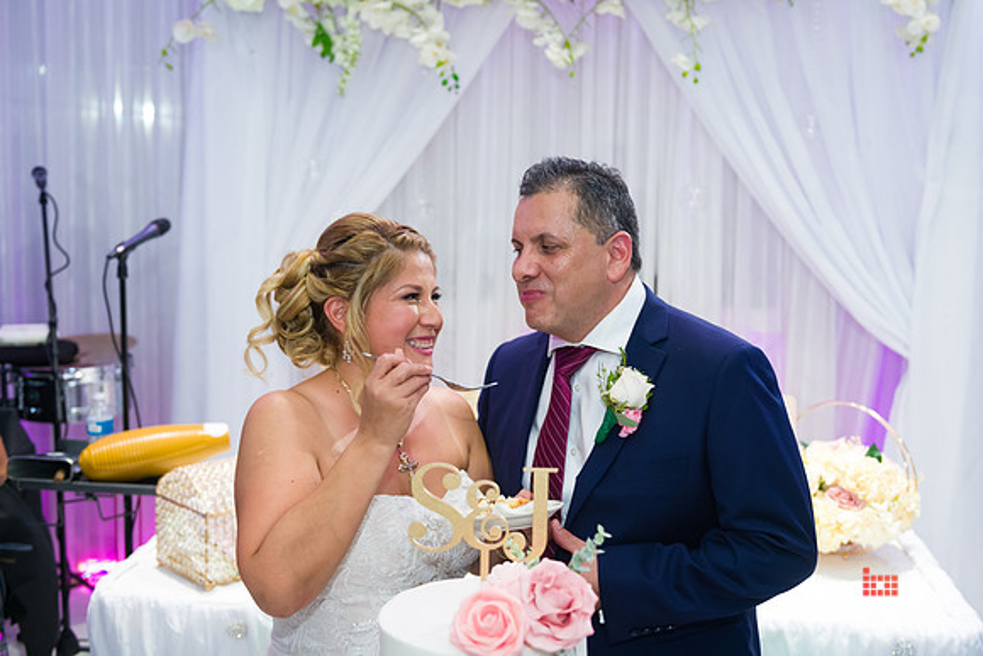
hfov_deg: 48.8
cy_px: 286
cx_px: 555
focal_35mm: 40
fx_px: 1079
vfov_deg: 33.8
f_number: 3.2
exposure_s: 1/125
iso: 800
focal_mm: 35
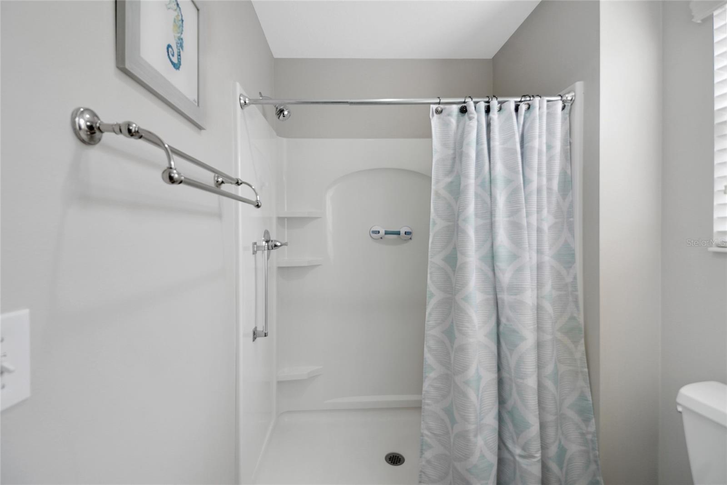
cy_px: 242
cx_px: 364
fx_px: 303
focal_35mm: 15
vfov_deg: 77.3
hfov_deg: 100.4
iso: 200
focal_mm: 10
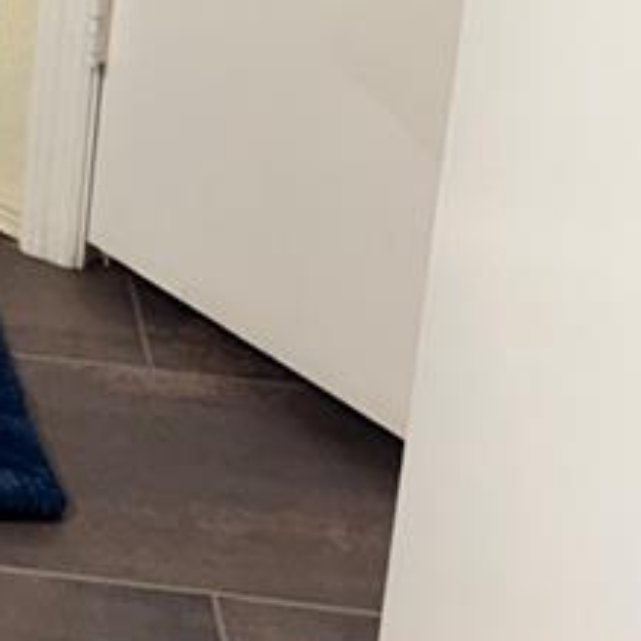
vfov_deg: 13.5
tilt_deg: -14.8
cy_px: -518
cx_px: -659
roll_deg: -0.6
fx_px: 2430
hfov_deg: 13.0
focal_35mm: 116
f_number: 1.78
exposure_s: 1/120
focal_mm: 6.76
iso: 125
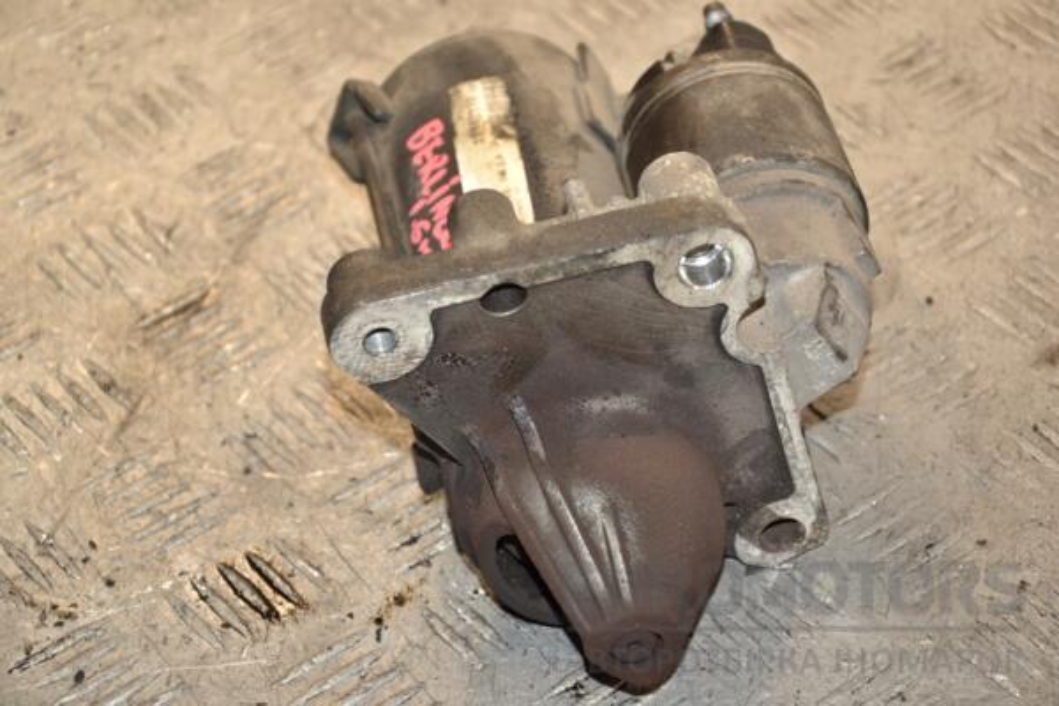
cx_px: 530
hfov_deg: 18.2
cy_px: 353
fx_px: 3309
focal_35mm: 112
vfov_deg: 12.2
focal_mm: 75
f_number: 5.6
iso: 800
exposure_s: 1/200
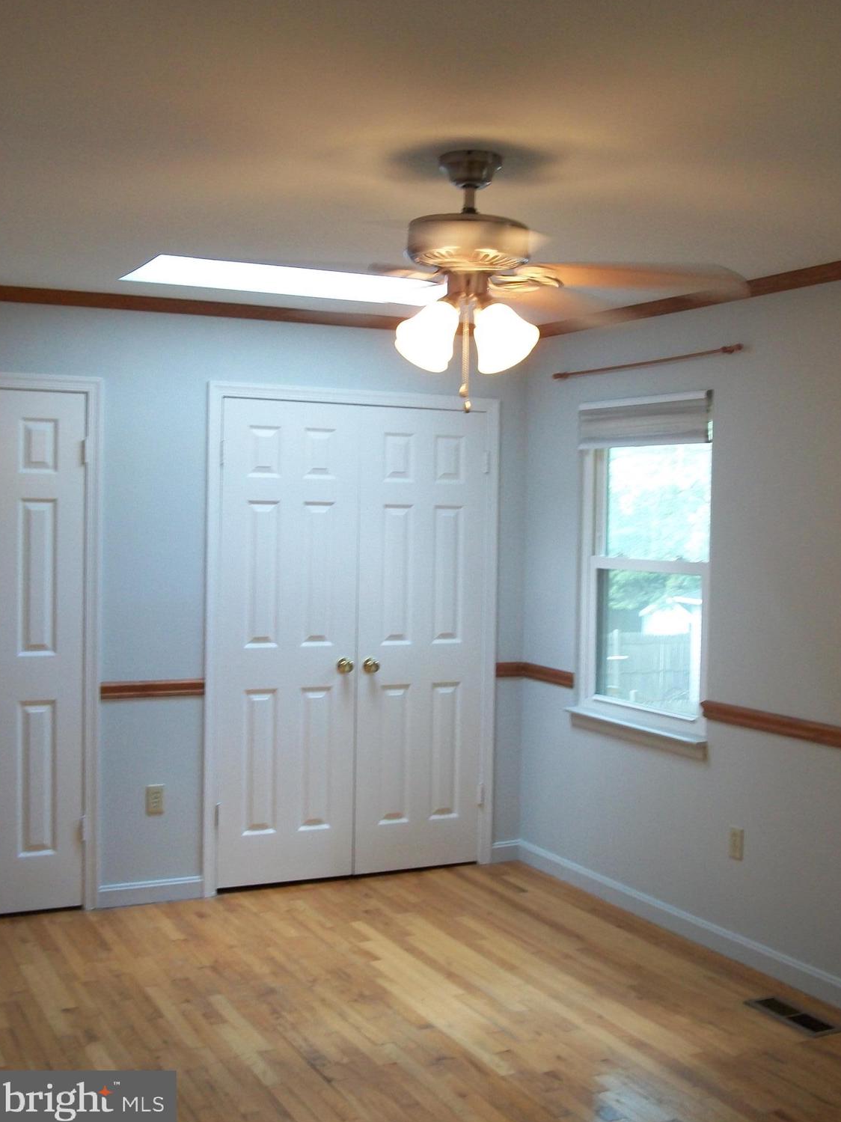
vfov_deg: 45.8
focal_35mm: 41
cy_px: 557
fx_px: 1328
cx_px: 420
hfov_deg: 35.1
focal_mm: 7.1
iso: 160
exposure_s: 1/30
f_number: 3.2
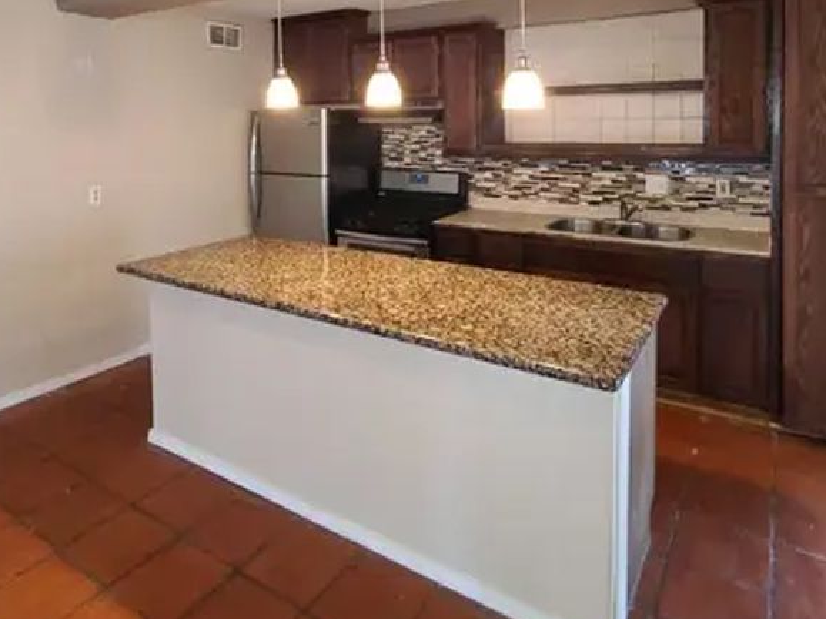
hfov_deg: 73.4
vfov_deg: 55.3
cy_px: 135
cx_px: 348
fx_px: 549
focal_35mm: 23
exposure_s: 1/39
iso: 320
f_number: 2.2
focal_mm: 2.2
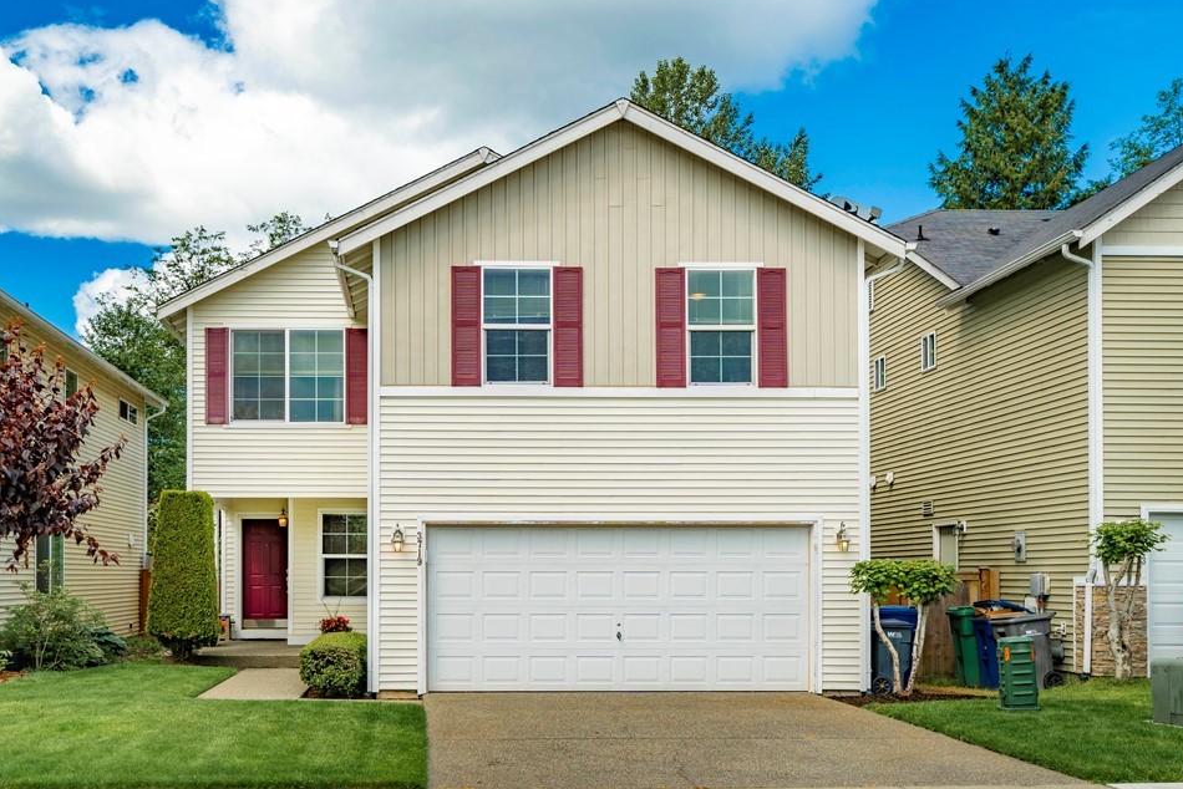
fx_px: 1315
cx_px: 535
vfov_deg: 33.4
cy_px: 424
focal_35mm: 40
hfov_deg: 48.4
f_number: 7.1
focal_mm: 35
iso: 100
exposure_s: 1/160
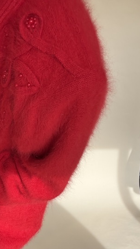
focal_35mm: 39
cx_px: 35
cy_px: 144
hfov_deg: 30.0
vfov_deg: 51.4
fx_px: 257
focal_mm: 2.69
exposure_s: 1/190
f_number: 1.9
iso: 32
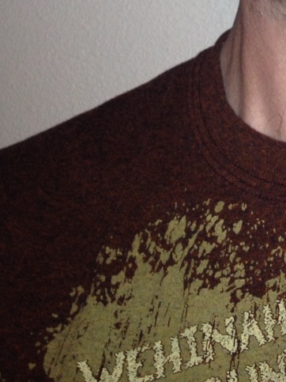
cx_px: 392
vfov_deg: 18.6
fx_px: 1091
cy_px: -93
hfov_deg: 14.2
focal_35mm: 99
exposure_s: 1/16
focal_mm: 4.28
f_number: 2.4
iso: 64
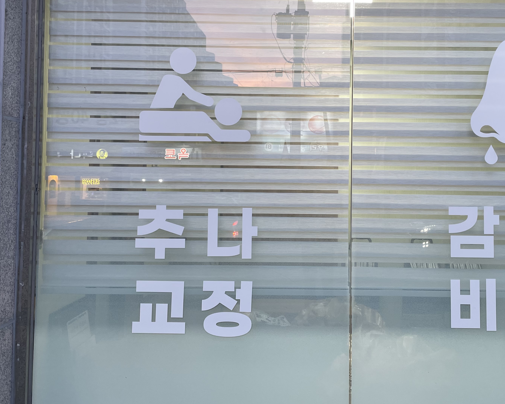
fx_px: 568
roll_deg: -0.4
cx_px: 310
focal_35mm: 38
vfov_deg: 39.0
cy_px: 165
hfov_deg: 47.6
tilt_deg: +1.5
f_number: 1.6
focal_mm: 4.2
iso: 80
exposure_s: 1/60
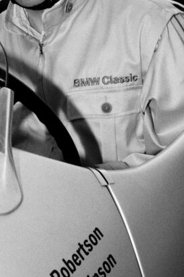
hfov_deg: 14.8
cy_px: 27
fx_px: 699
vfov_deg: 21.9
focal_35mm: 91
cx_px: 12
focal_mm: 24
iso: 200
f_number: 13
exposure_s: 1/250
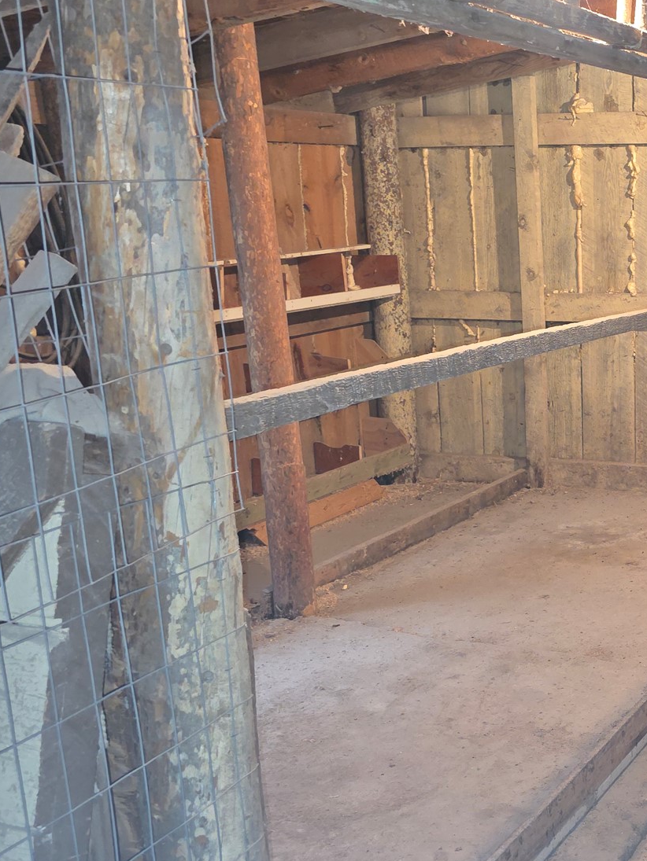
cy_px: 450
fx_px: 1071
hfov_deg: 29.4
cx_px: 757
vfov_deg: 43.8
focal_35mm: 43
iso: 160
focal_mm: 6.3
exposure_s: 1/12
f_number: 1.7
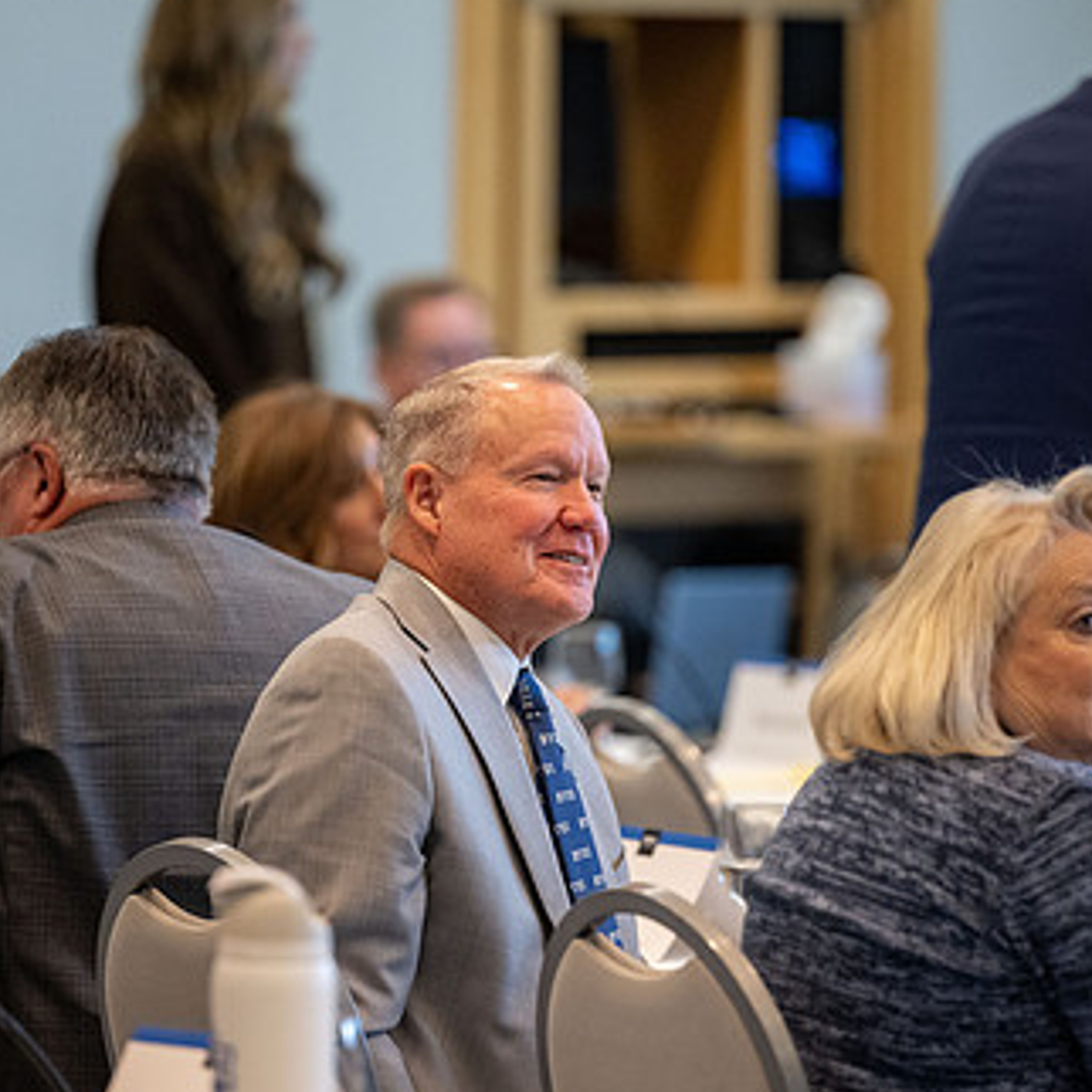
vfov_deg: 5.7
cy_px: 578
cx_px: 465
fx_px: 10921
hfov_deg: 5.7
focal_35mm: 306
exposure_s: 1/200
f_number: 2.8
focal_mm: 200
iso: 2000
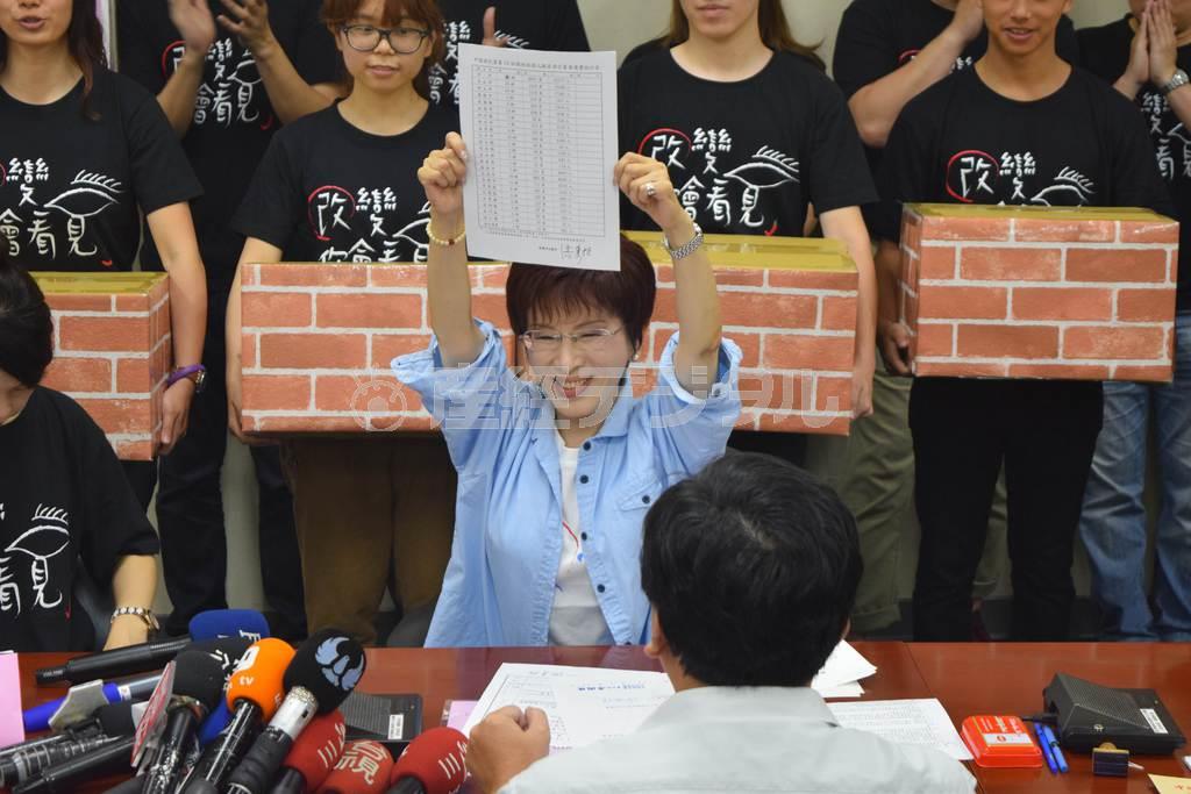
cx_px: 596
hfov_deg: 24.6
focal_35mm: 82
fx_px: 2730
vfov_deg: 16.6
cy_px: 397
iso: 1250
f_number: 5.6
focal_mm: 55
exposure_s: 1/60
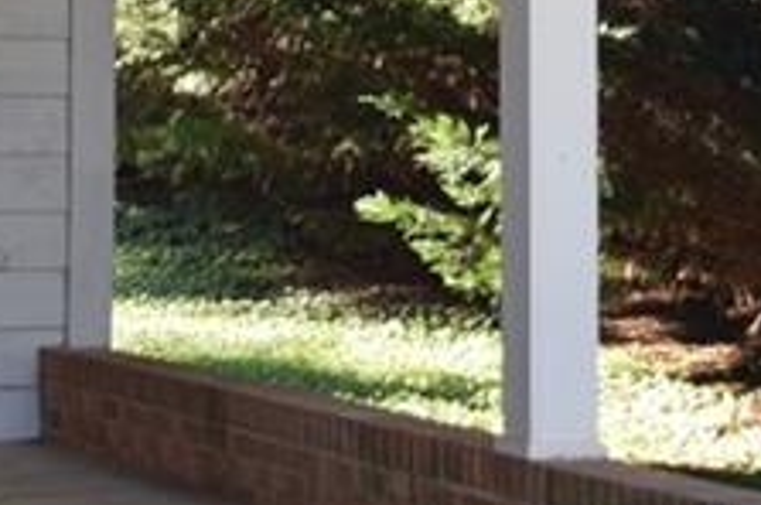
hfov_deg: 11.8
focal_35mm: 172
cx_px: 31
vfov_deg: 7.8
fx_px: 3637
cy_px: -246
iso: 200
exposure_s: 1/200
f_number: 4
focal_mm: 25
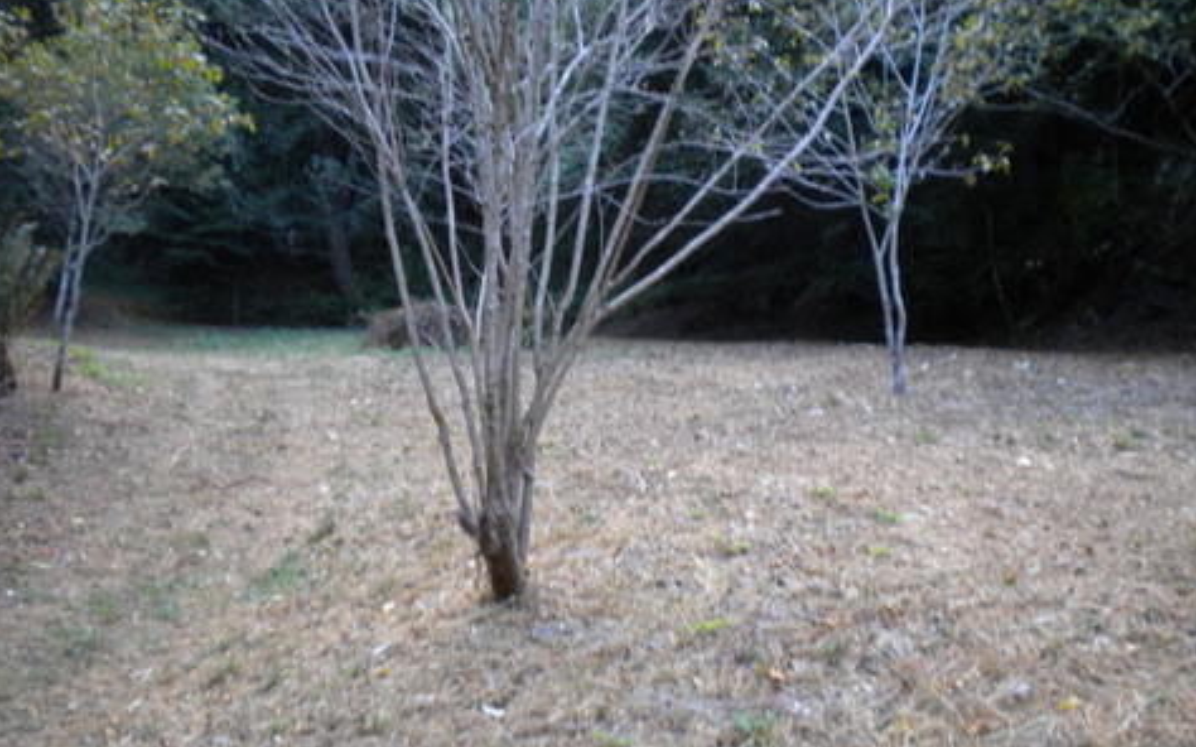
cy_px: 336
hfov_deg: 45.3
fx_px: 1434
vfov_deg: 29.2
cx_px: 593
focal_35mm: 44
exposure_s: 1/59.2
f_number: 3.5
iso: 253
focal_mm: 7.4
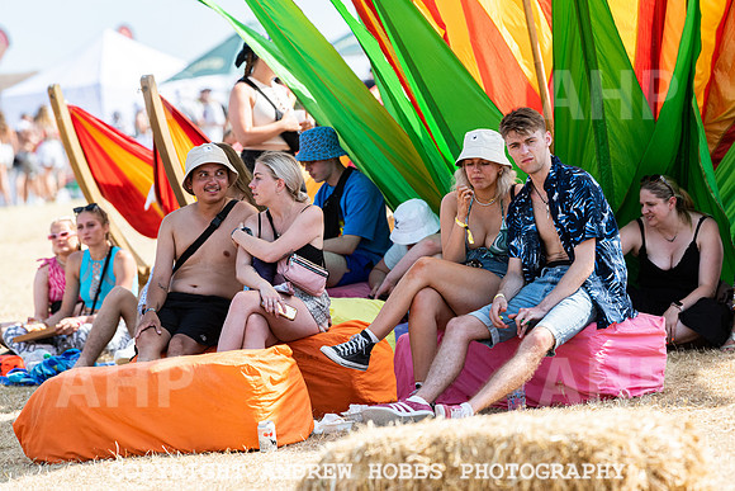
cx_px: 413
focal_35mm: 225
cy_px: 215
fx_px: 4589
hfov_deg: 9.2
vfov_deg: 6.1
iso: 360
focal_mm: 200
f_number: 4.5
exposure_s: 1/2500
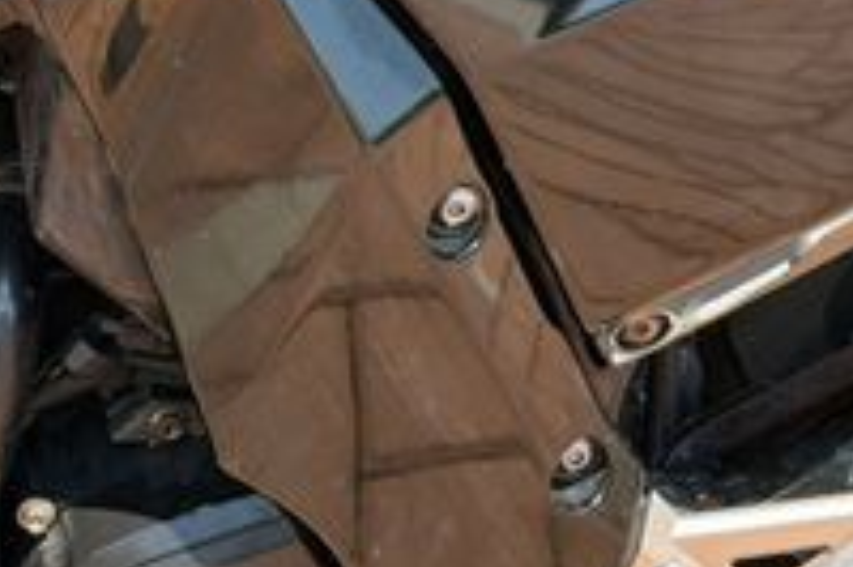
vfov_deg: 8.6
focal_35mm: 160
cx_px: 38
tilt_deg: -7.6
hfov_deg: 12.7
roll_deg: +1.9
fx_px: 3788
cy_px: 277
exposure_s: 1/1222
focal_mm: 6.76
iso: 100
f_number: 1.78
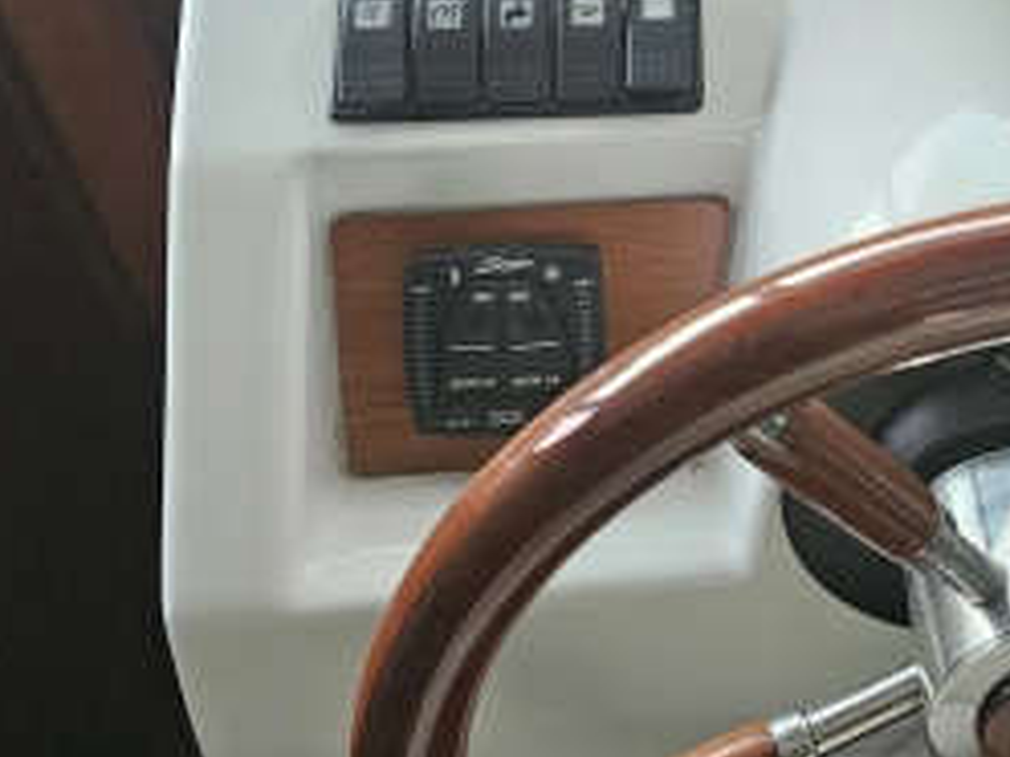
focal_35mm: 51
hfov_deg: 35.7
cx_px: 872
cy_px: 43
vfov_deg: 27.3
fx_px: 1488
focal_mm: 6.3
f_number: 1.7
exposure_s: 1/120
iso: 640
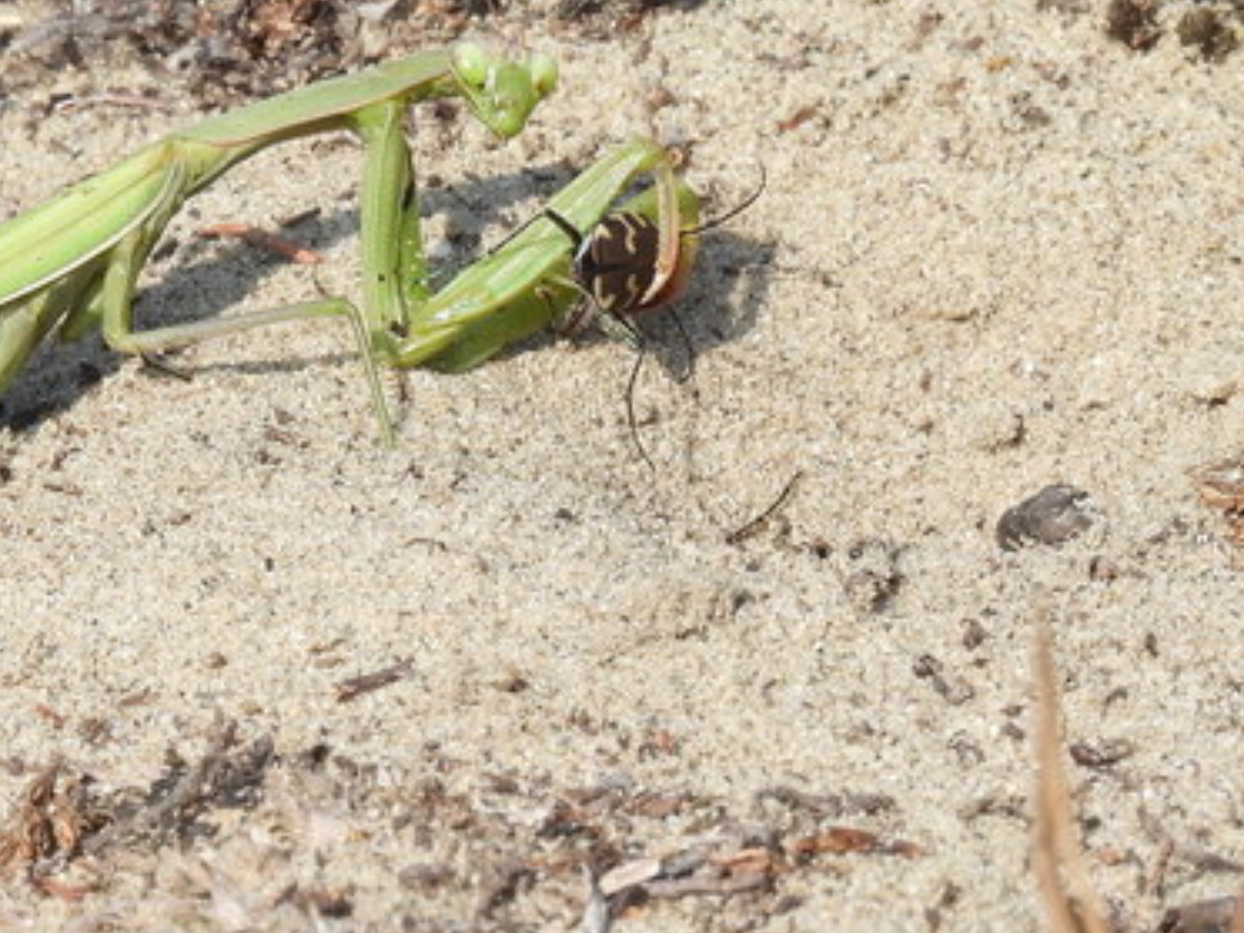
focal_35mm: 1260
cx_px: 45
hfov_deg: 1.6
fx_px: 45281
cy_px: 358
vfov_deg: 1.2
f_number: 6.3
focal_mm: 98.1
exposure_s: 1/320
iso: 100
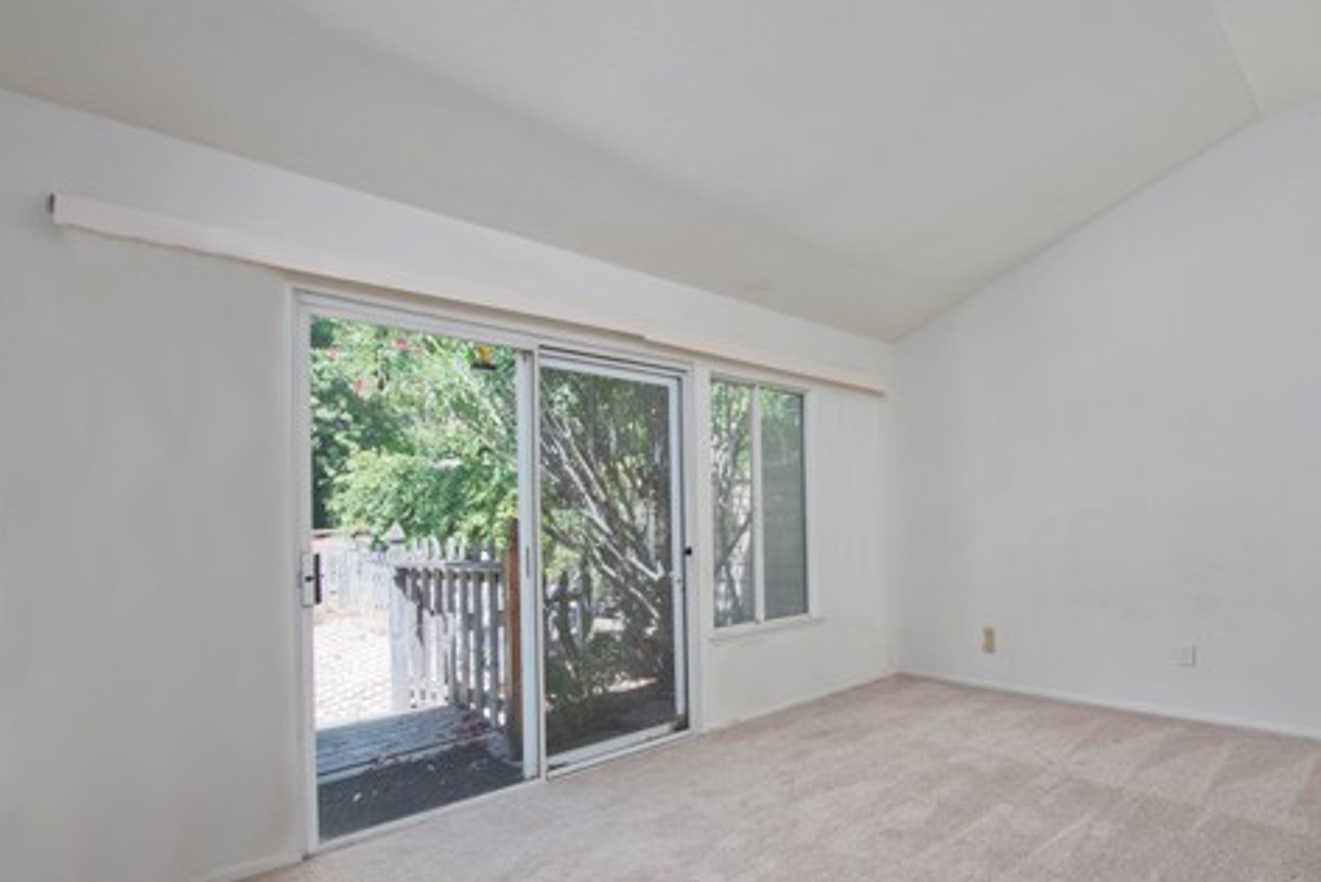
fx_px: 697
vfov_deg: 64.4
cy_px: 486
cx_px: 812
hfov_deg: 85.5
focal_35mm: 19
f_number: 5.6
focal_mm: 14
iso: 400
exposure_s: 1/500
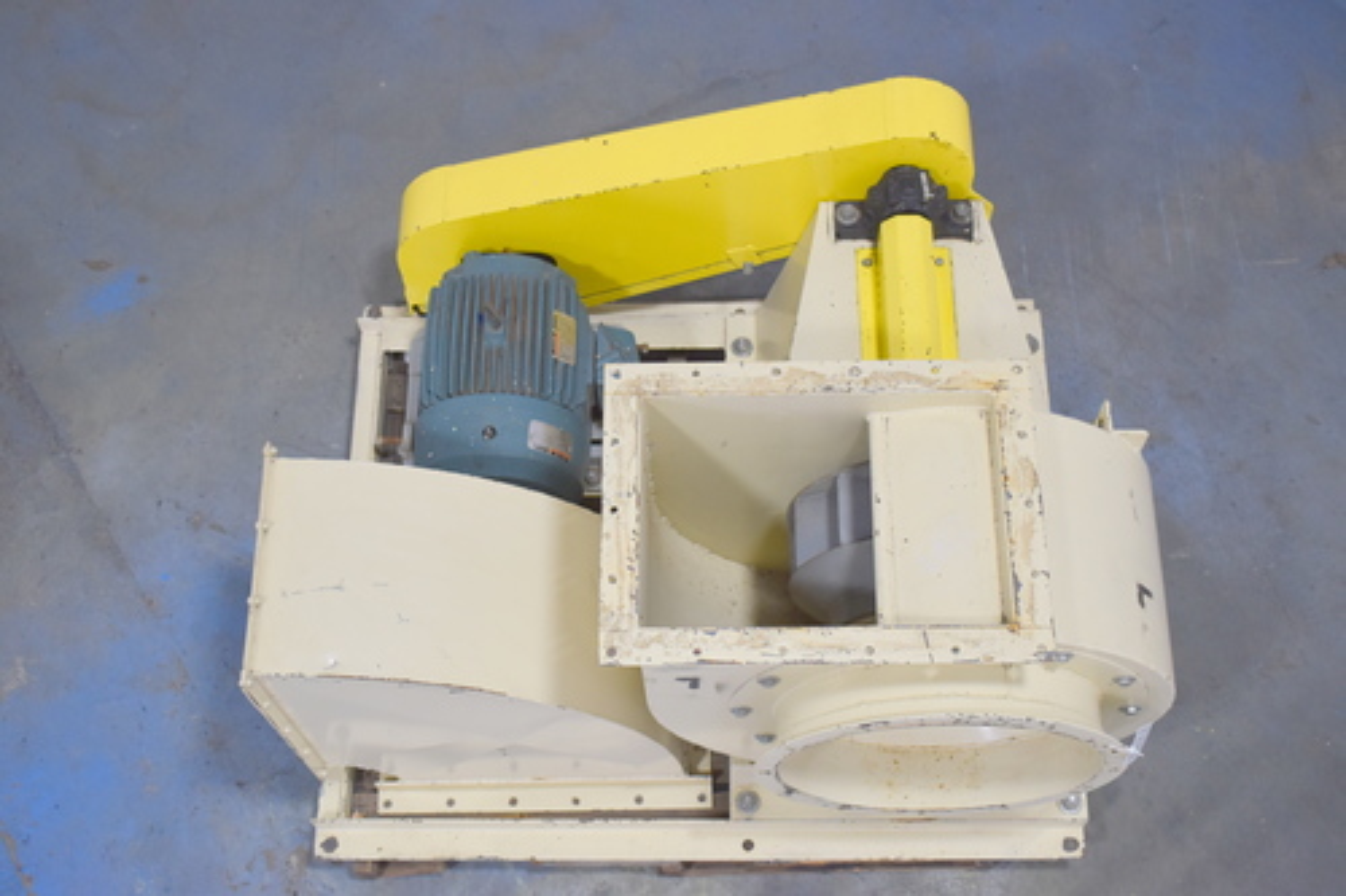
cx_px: 673
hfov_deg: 43.6
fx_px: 1682
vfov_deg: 29.8
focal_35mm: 45
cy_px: 448
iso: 640
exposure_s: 1/250
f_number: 4.2
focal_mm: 30
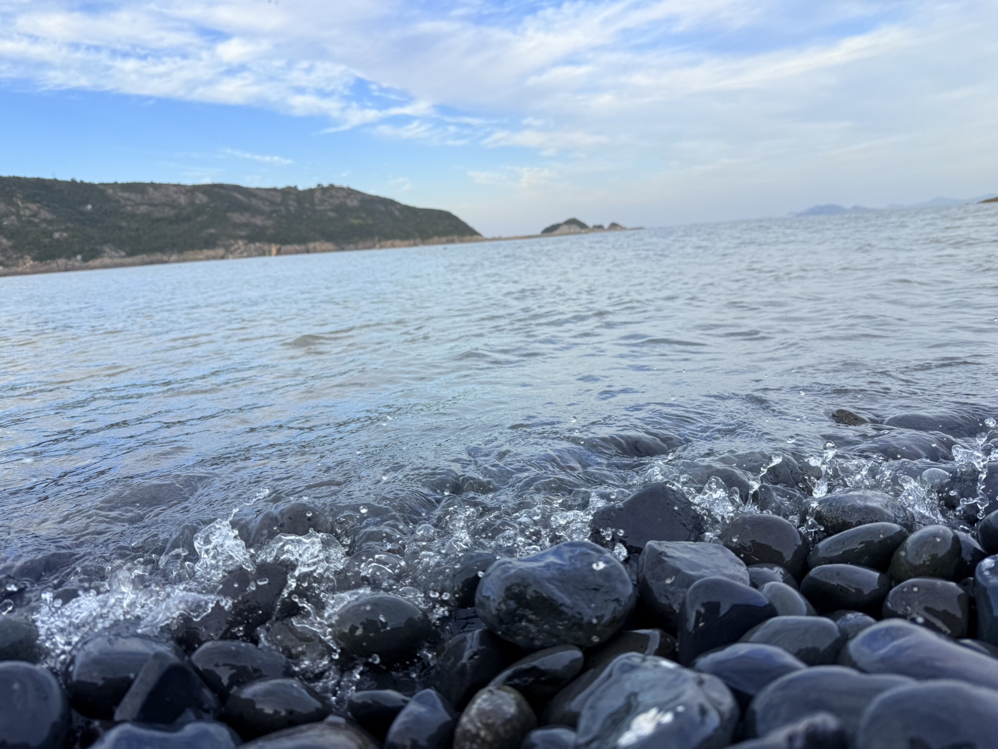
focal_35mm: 24
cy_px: 374
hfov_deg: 71.6
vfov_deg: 56.8
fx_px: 692
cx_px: 499
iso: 80
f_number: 1.78
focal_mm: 6.76
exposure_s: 1/1337
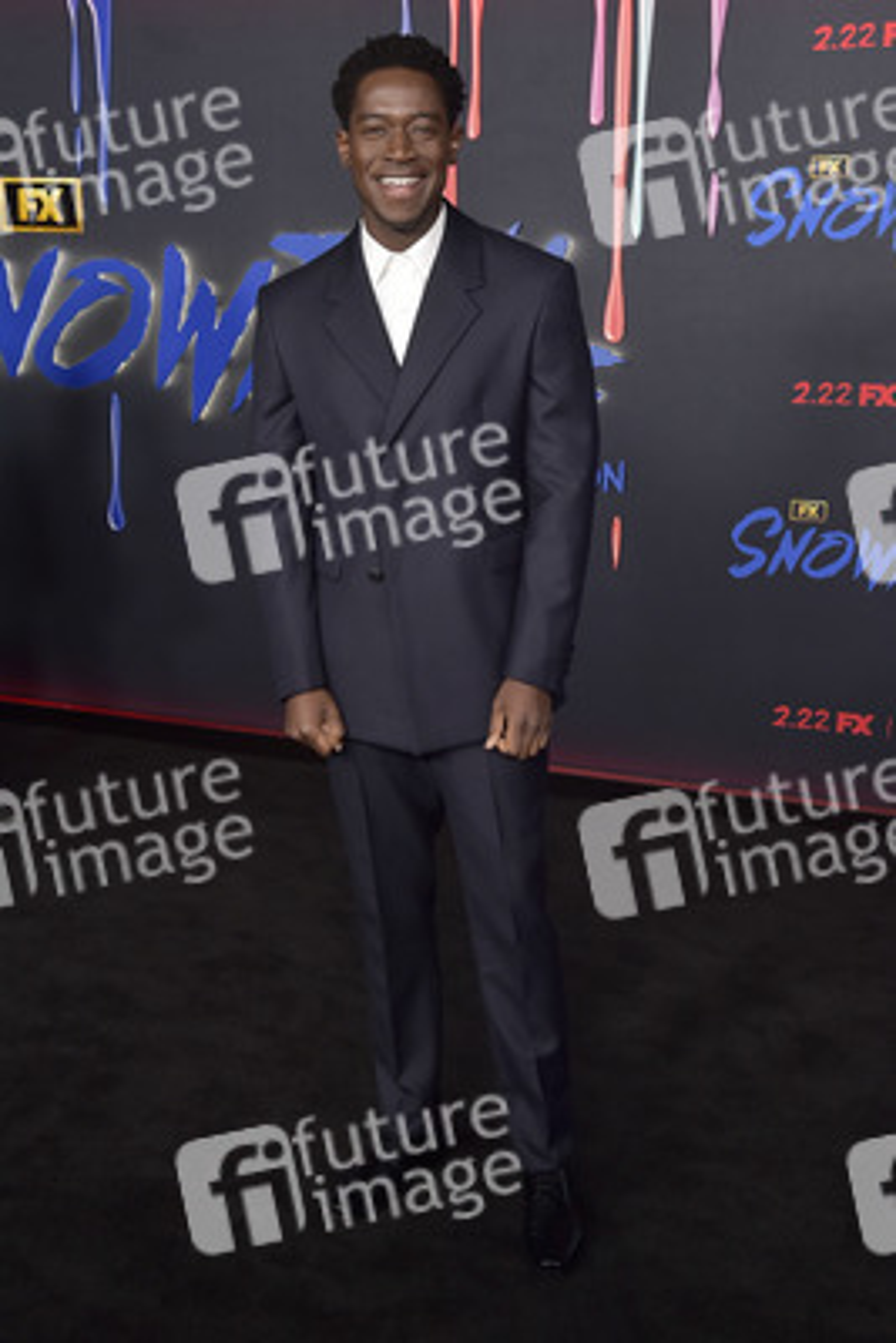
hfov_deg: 30.5
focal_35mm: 44
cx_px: 448
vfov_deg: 44.5
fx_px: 1641
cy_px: 672
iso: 2000
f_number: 6.3
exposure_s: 1/250
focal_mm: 44
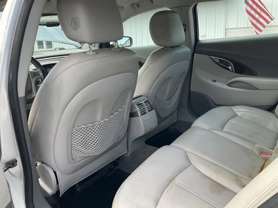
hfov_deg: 61.7
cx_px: 139
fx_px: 233
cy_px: 104
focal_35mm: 29
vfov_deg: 48.2
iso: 20
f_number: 1.8
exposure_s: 1/173
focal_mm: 3
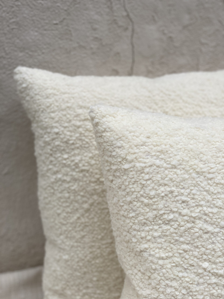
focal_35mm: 52
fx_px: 449
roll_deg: -2.4
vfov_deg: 36.8
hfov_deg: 28.0
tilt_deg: -22.9
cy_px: 150
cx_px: 112
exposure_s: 1/122
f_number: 2
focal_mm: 6
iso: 80
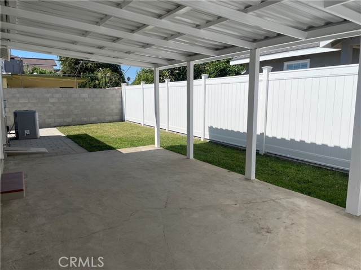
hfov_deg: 67.3
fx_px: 271
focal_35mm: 26
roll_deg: +0.1
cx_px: 180
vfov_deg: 53.1
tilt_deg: -8.6
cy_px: 135
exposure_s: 1/5814
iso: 32
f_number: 1.6
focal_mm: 4.2
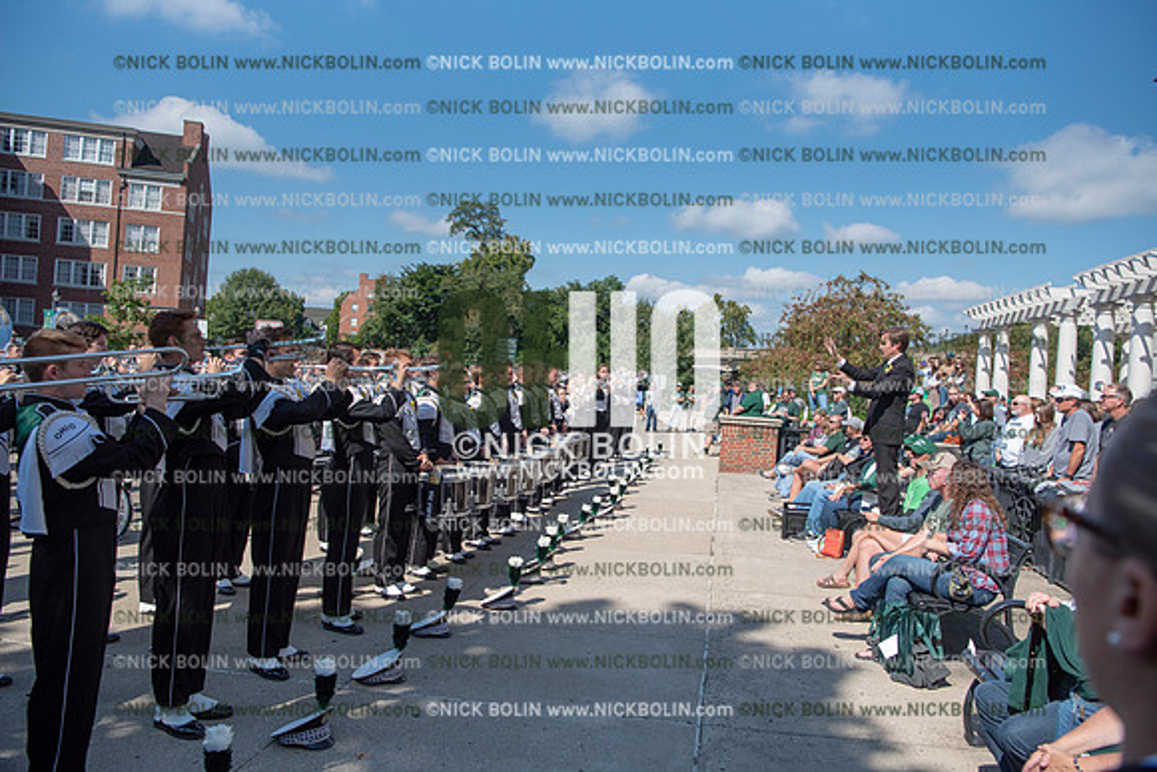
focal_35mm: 27
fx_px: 868
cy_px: 386
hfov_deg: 67.4
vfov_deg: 48.0
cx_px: 578
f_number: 5
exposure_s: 1/4000
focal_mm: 27
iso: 400
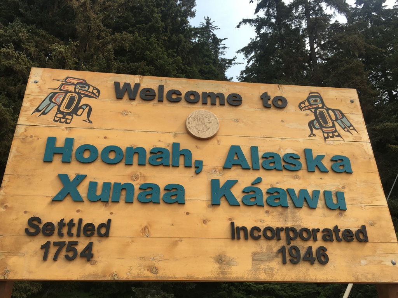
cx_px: 199
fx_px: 333
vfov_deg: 48.2
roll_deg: +0.0
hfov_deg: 61.7
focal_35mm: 29
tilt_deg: +28.7
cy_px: 149
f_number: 2.2
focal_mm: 4.15
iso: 25
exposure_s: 1/950
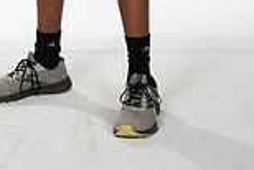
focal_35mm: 140
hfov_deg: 14.5
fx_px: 989
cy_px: -190
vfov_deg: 9.1
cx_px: 31
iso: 800
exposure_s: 1/320
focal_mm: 48
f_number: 7.1
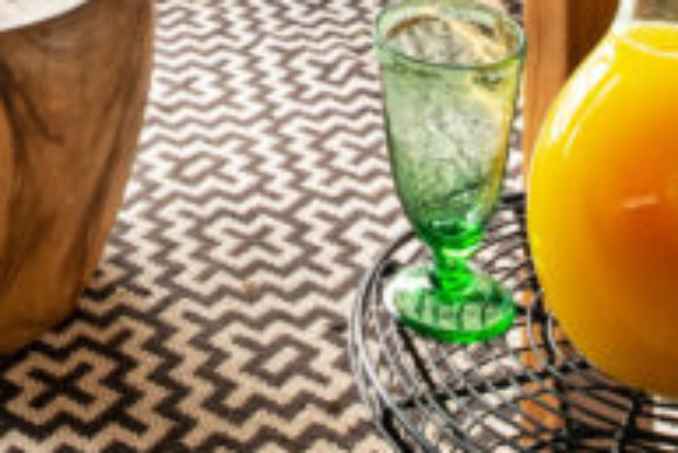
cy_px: -732
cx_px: 25
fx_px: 1998
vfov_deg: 10.6
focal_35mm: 106
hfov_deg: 18.8
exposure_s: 1/500
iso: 400
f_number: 10
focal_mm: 20
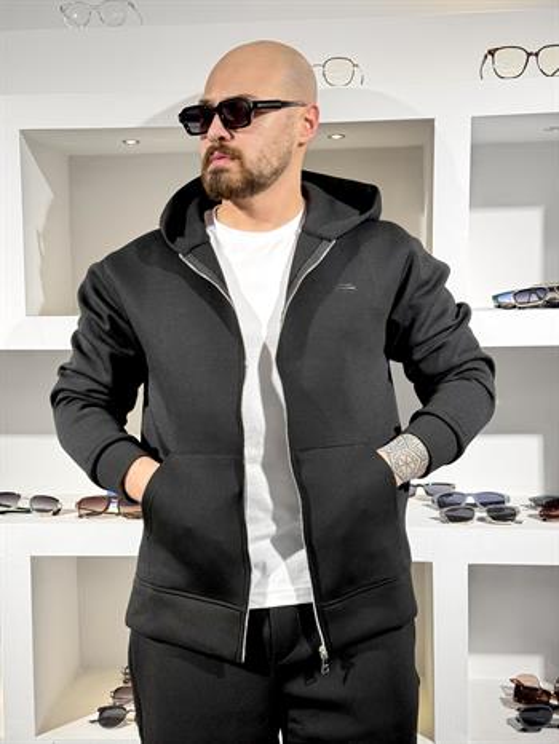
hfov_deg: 30.3
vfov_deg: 39.6
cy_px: 372
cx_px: 280
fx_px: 1033
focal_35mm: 48
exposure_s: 1/100
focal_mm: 6.76
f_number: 1.78
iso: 125
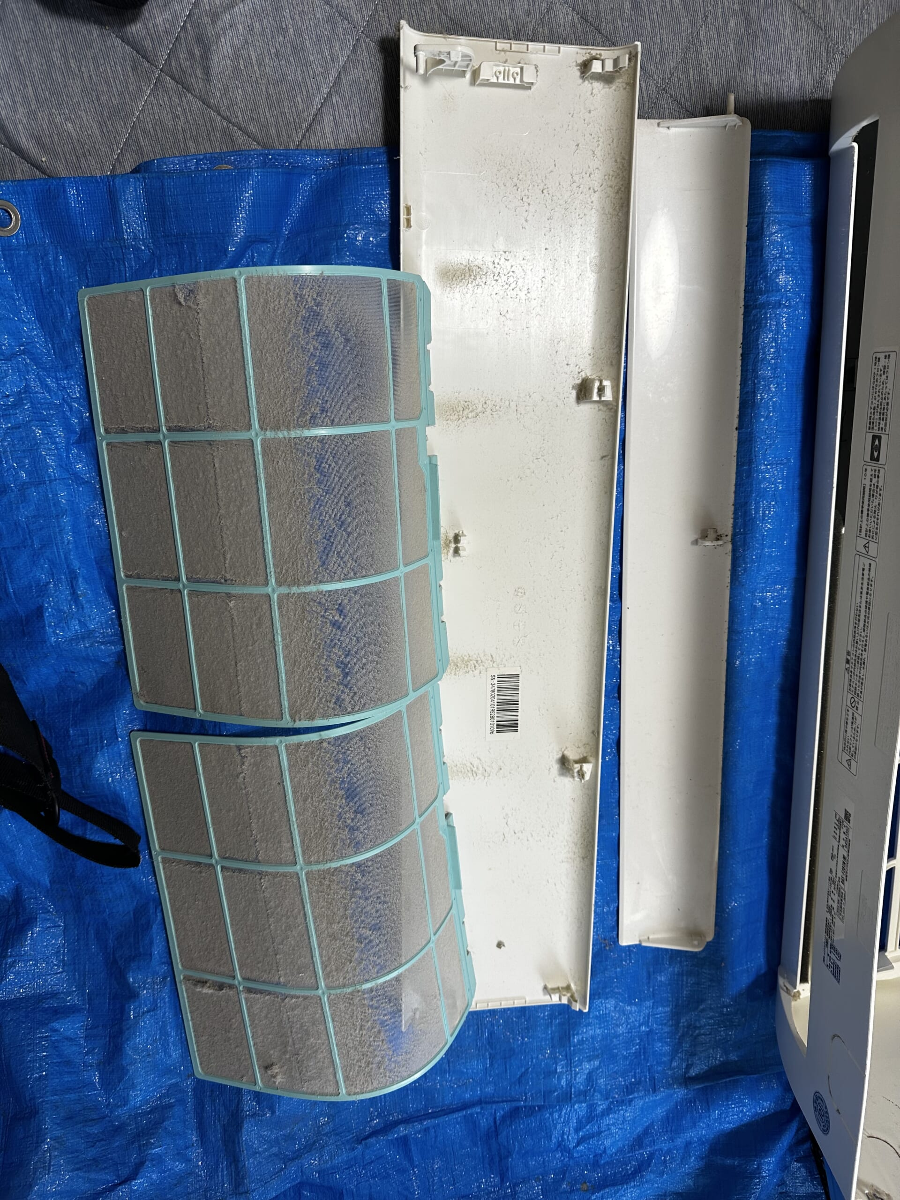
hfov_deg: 56.8
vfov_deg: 71.6
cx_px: 450
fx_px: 832
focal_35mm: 24
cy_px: 600
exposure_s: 1/121
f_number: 1.78
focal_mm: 6.86
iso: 100
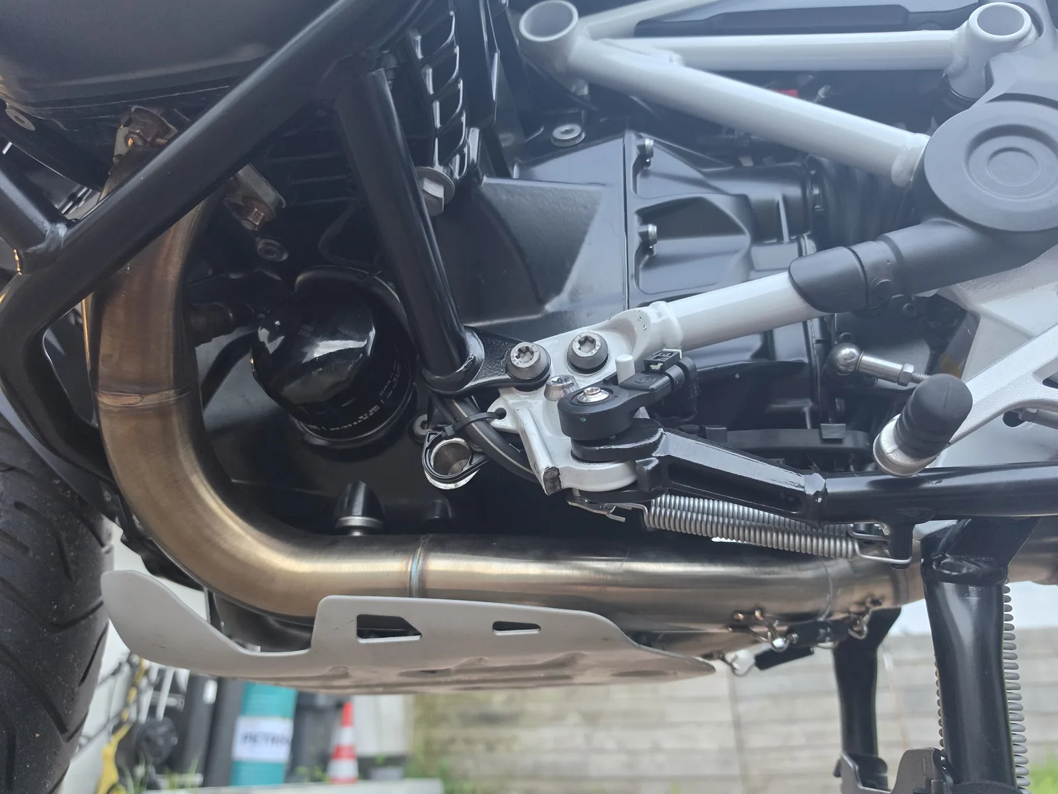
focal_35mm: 23
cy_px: 397
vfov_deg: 58.9
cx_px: 529
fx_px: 703
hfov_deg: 73.9
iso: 400
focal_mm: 6.5
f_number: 1.4
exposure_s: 1/100
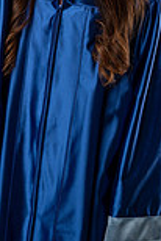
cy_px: -19
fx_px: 897
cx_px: -14
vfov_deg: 14.9
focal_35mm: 134
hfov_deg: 10.1
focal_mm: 46
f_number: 5.6
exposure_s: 1/125
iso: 200
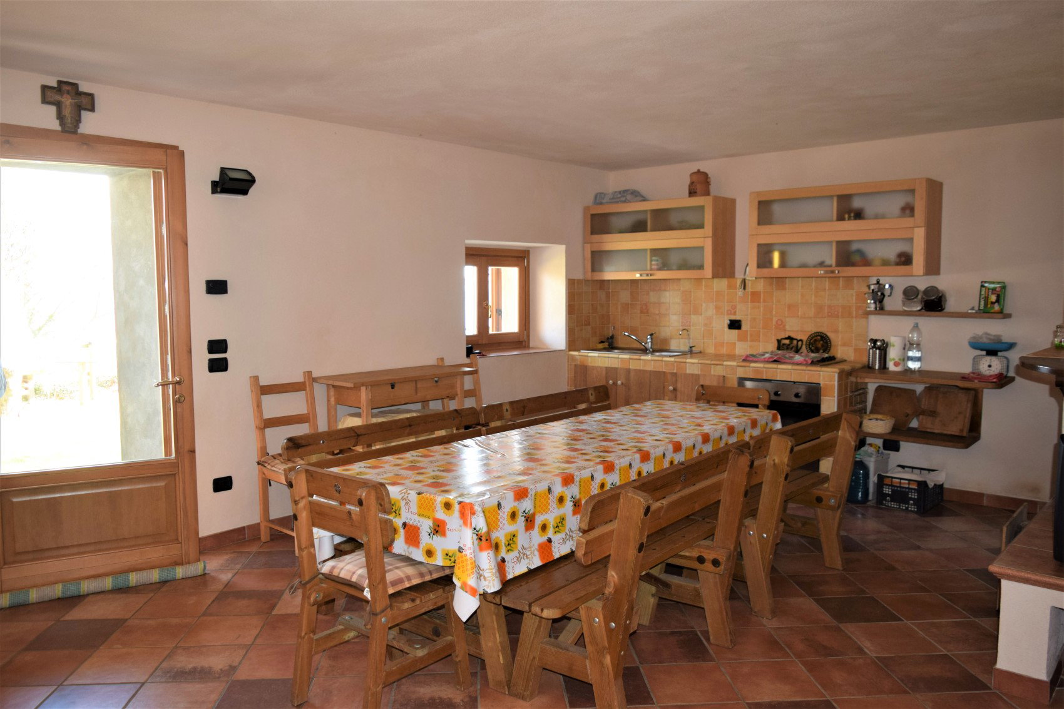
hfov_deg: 67.4
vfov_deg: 47.9
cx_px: 532
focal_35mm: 27
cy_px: 354
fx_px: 798
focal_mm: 18
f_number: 3.5
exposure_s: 1/60
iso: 640
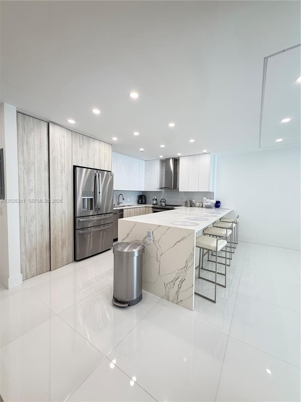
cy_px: 201
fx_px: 162
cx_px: 150
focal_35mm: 14
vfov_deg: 102.1
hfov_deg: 85.7
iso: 125
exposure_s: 1/120
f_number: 2.2
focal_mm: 2.22
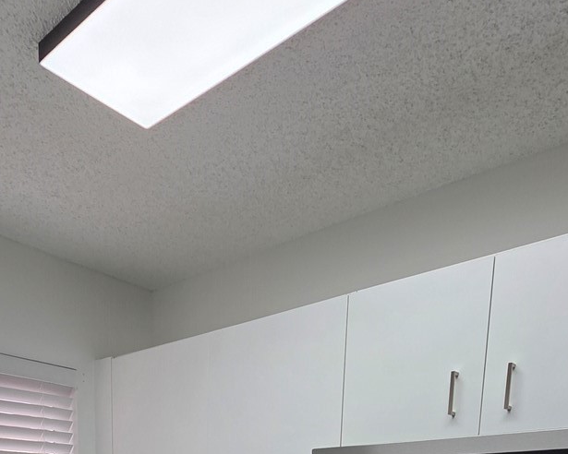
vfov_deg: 30.5
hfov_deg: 53.4
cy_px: 640
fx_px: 555
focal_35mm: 33
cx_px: 199
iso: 64
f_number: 2.2
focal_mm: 2.2
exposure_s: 1/120
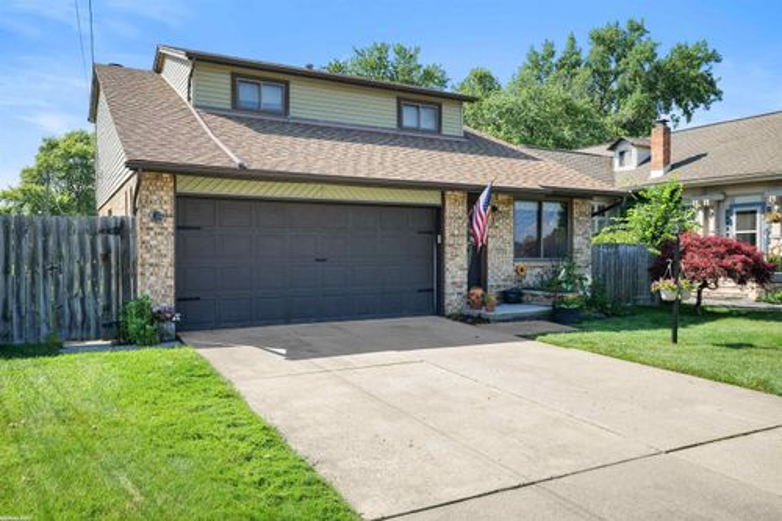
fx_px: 608
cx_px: 391
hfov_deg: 65.5
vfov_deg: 46.4
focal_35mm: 28
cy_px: 260
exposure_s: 1/100
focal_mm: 28
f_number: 7.1
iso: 100
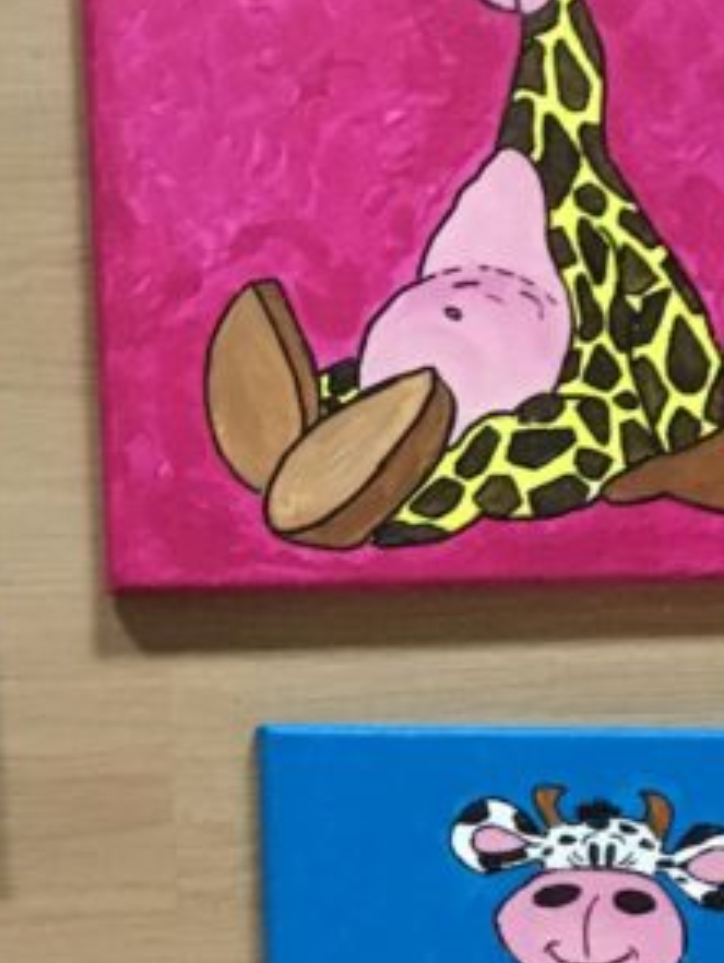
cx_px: -190
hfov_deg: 14.1
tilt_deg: -81.3
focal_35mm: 101
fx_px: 2813
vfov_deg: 19.4
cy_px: 403
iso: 320
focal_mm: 4.15
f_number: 2.2
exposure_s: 1/17
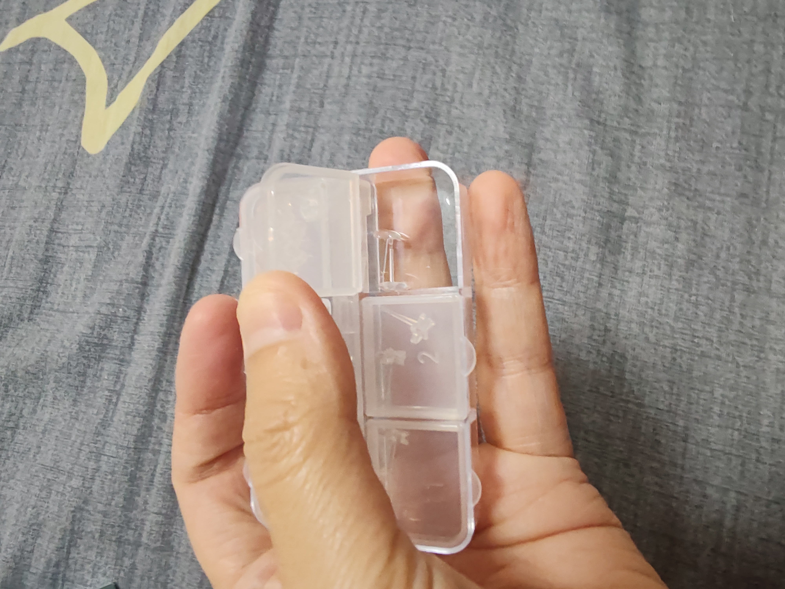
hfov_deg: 67.3
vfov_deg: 53.1
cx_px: 392
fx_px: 590
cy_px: 294
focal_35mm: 26
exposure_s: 1/33
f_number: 2.2
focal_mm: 1.96
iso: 500
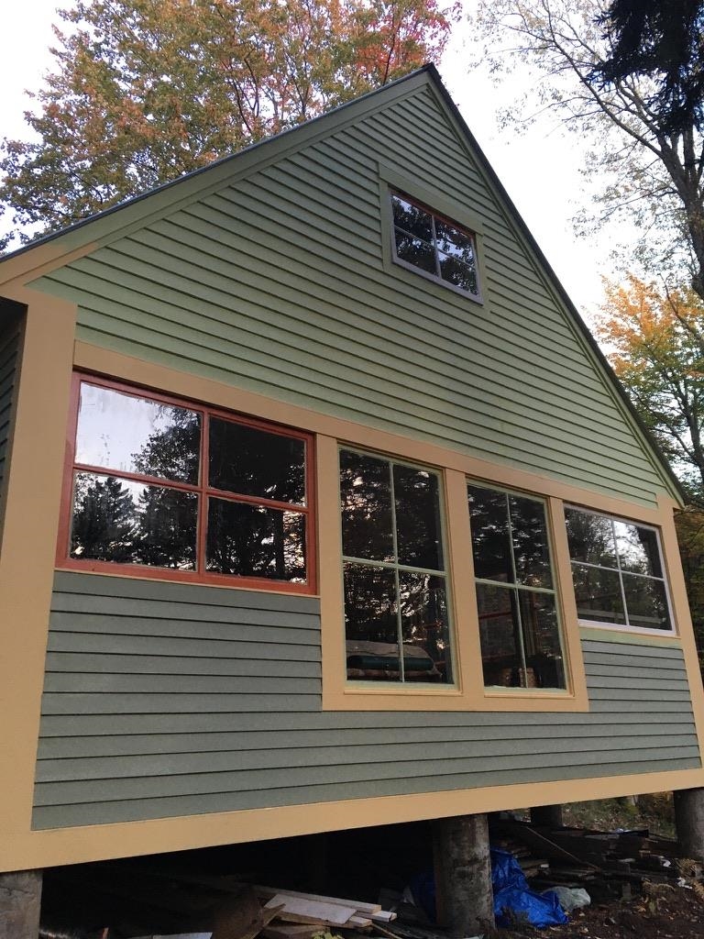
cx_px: 352
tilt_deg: +17.9
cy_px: 470
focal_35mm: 29
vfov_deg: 61.7
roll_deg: +2.2
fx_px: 786
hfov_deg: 48.2
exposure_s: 1/30
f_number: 2.2
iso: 40
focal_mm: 4.15
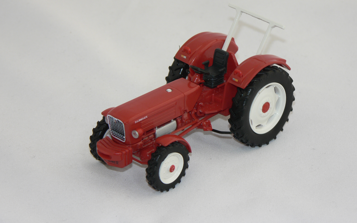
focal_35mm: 156
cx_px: 178
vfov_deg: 8.4
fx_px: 1518
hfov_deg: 13.4
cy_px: 103
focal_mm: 24.6
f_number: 3.2
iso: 80
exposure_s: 1/60
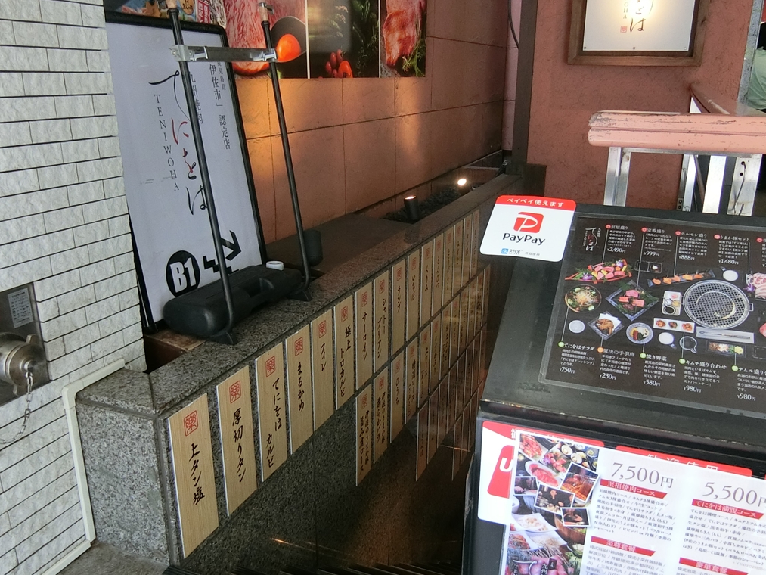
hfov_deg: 59.9
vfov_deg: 46.8
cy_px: 310
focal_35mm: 30
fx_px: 664
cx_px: 410
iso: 200
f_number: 2.7
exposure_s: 1/125
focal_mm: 4.06
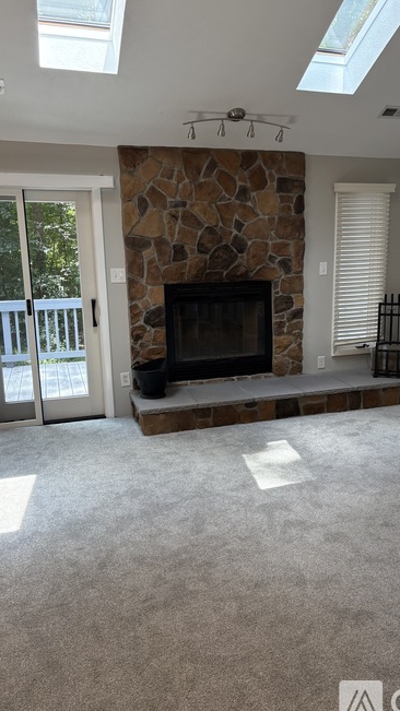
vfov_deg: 66.1
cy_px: 360
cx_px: 243
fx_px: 547
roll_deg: +1.3
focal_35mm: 29
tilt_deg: -10.3
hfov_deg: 40.0
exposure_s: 1/172
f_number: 1.6
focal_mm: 5.96
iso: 125
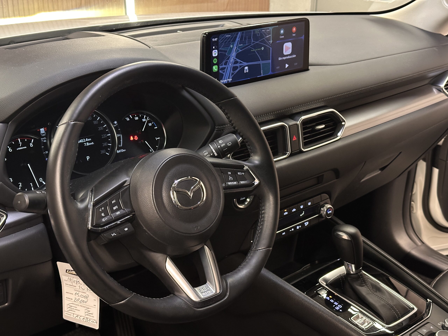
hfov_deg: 39.7
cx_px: 224
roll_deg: -1.5
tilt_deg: -22.5
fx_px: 621
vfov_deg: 30.3
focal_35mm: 48
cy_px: 168
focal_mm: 6.86
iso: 400
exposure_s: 1/25
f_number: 1.78
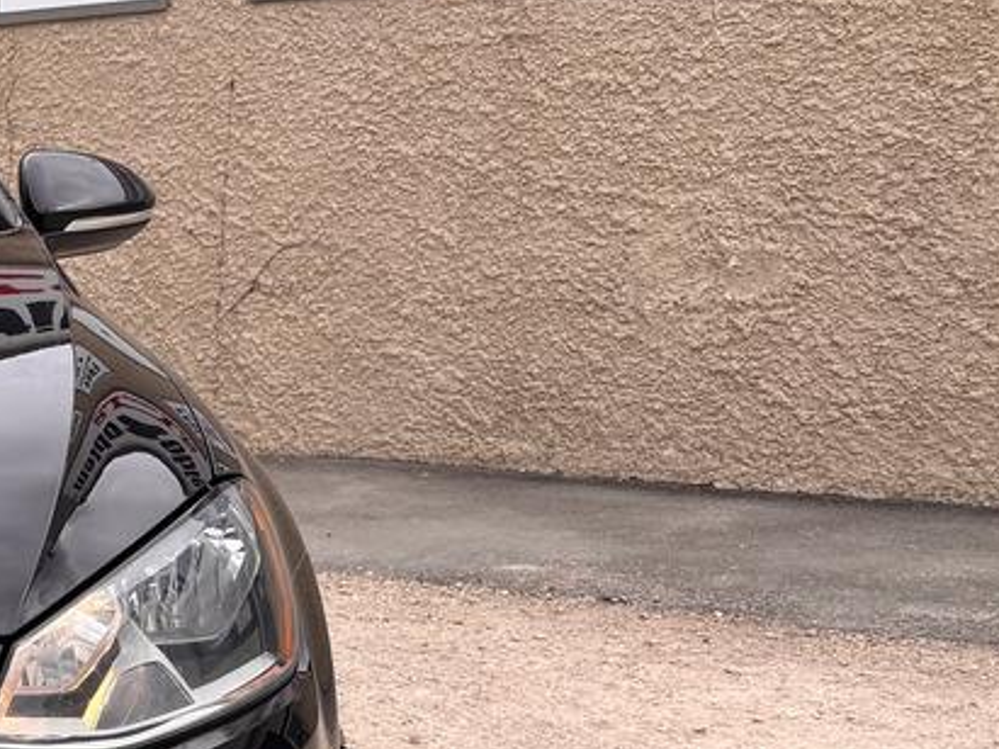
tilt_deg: -11.5
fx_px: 2337
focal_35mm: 81
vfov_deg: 17.8
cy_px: 744
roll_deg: +0.6
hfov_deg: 20.4
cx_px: -525
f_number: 1.6
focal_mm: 5.96
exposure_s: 1/2151
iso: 50
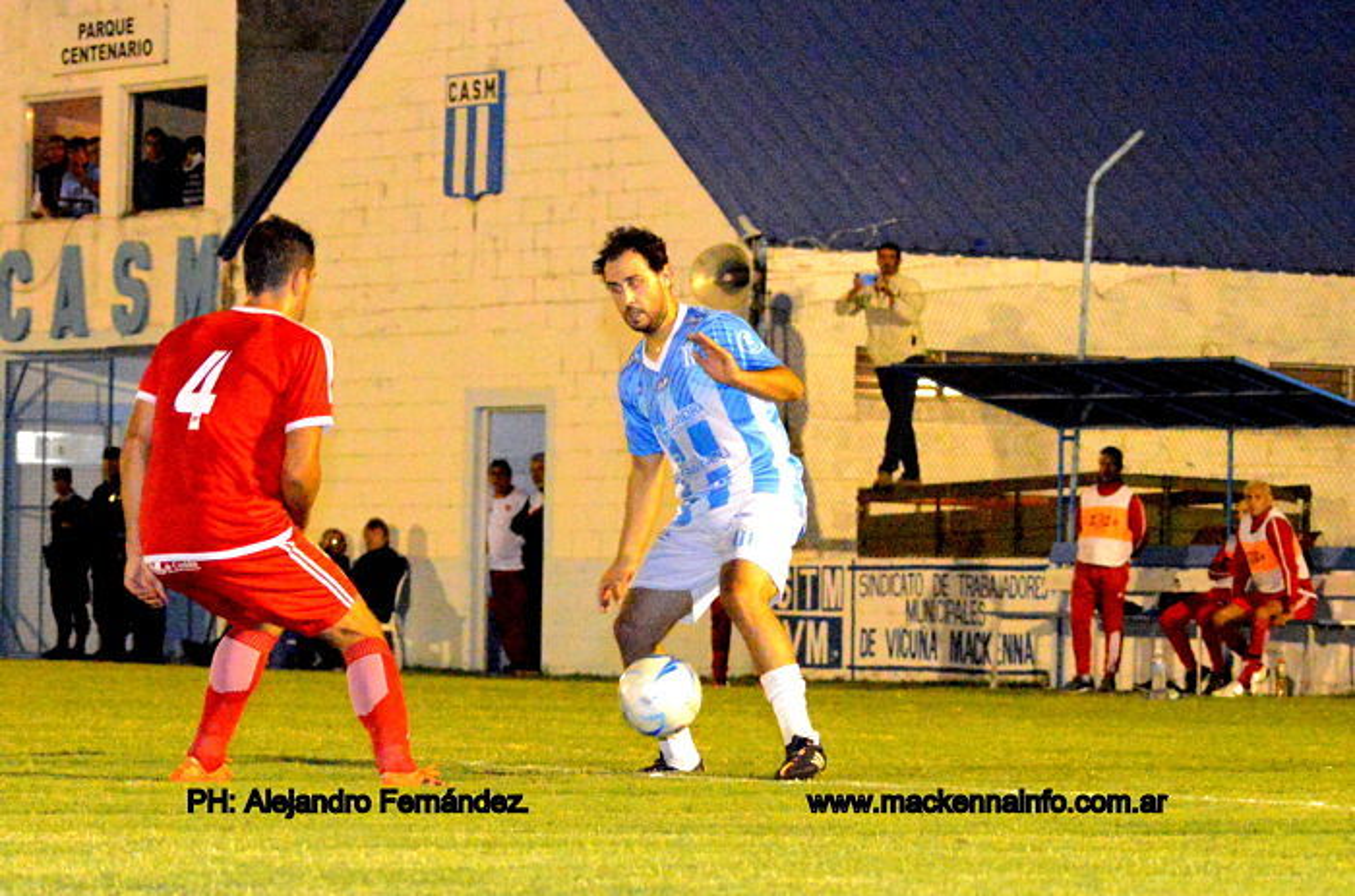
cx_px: 678
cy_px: 448
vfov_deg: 13.0
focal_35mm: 105
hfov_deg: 19.5
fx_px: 3942
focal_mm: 70
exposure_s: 1/160
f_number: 4
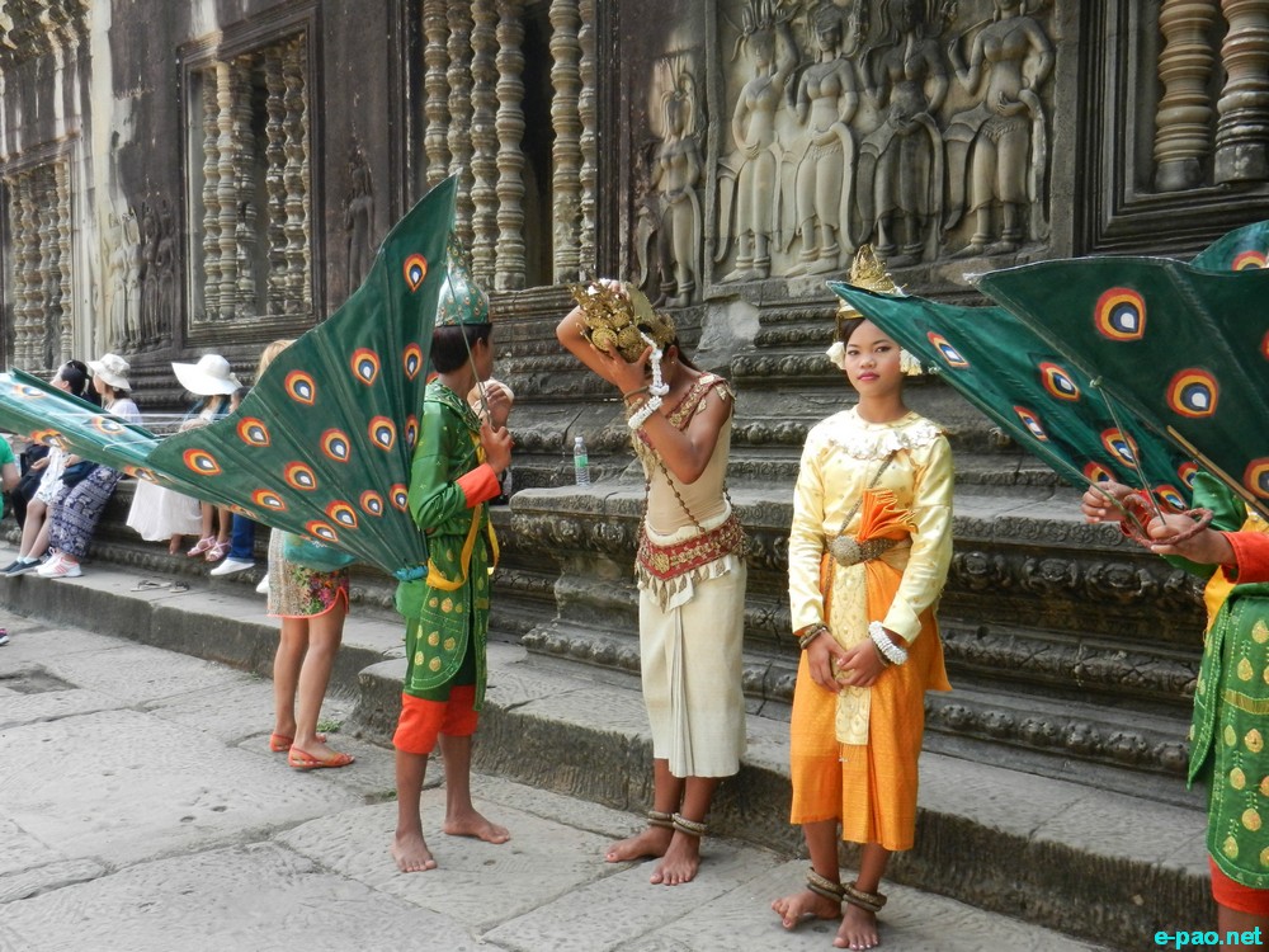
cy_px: 476
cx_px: 634
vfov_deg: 42.9
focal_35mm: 33
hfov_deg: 55.4
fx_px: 1210
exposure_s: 1/250
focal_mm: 5.9
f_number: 3.8
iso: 400
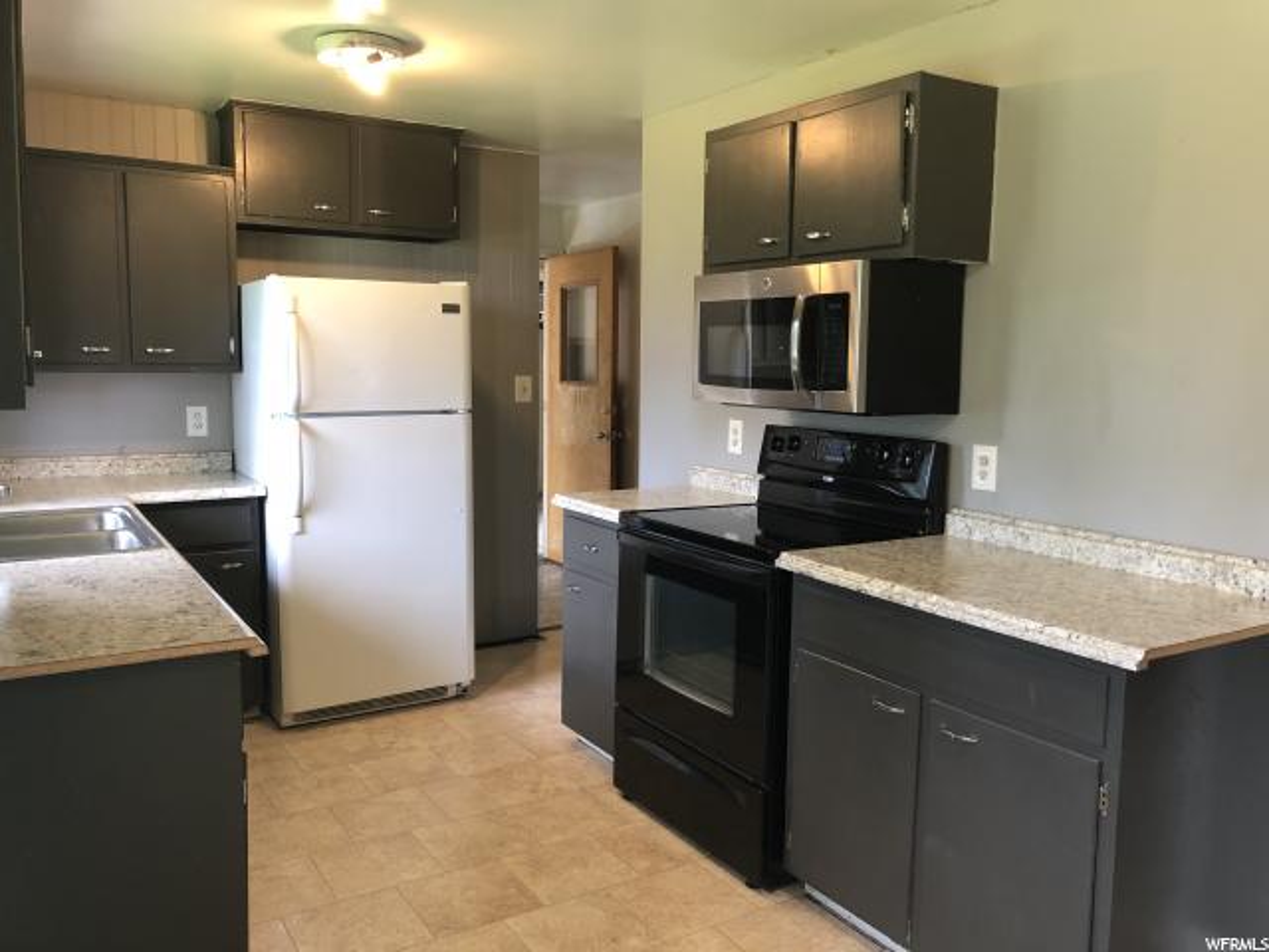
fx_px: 1026
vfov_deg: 49.7
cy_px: 476
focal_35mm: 28
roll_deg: -1.2
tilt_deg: -5.3
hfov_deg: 63.4
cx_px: 634
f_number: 1.8
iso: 40
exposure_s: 1/24
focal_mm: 4
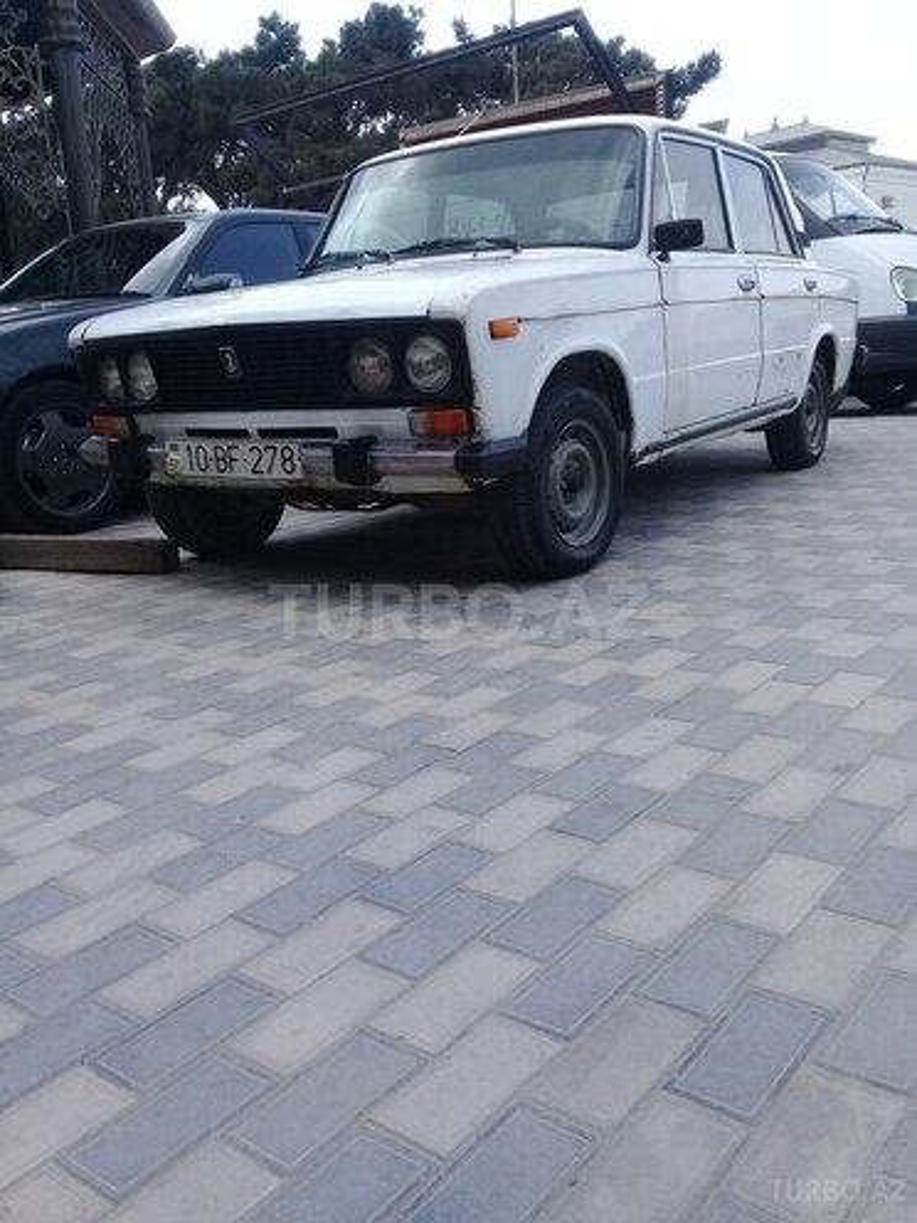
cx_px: 458
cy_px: 612
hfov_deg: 45.4
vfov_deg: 58.4
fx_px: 1095
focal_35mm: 31
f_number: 2.2
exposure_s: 1/696
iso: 50
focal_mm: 3.3
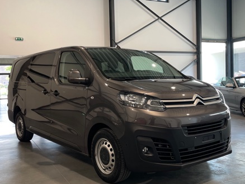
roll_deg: +1.4
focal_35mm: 38
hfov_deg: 49.0
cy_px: 91
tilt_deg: -2.3
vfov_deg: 37.7
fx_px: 269
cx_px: 116
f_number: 1.6
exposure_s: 1/100
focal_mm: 4.2
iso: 80
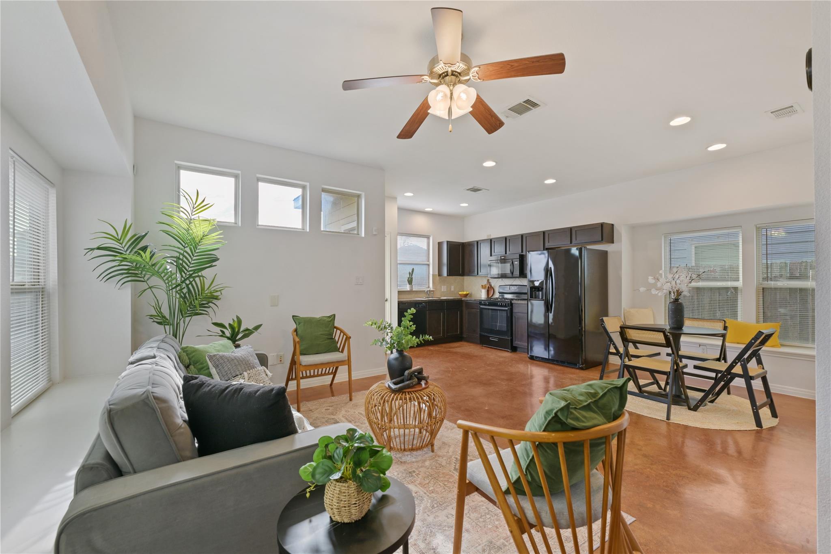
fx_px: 346
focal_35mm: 15
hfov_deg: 100.4
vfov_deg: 77.3
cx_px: 416
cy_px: 277
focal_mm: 15
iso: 400
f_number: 8
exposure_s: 1/13
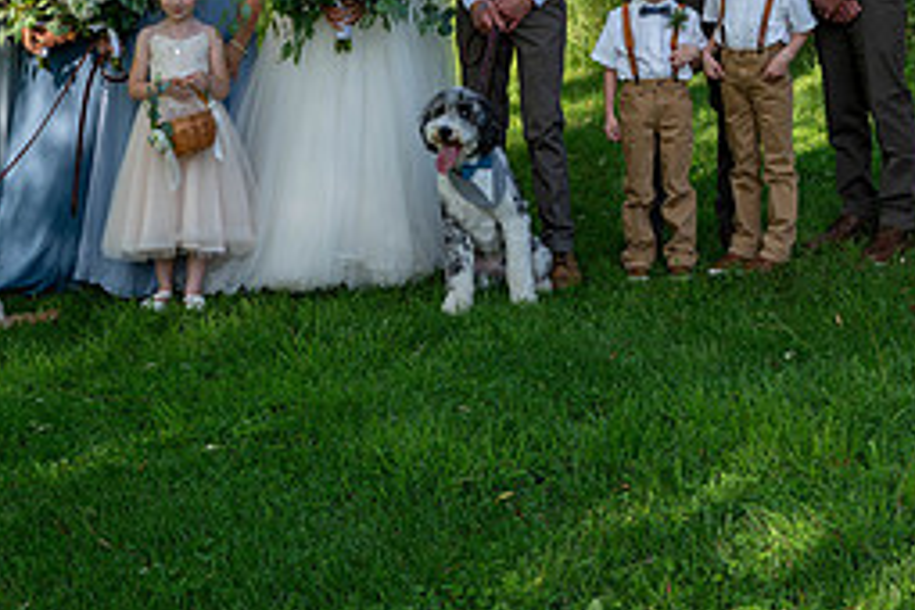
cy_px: 22
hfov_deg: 22.4
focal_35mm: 91
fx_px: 2313
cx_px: 499
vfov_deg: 14.8
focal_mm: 40
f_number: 5.6
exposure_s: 1/250
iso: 200
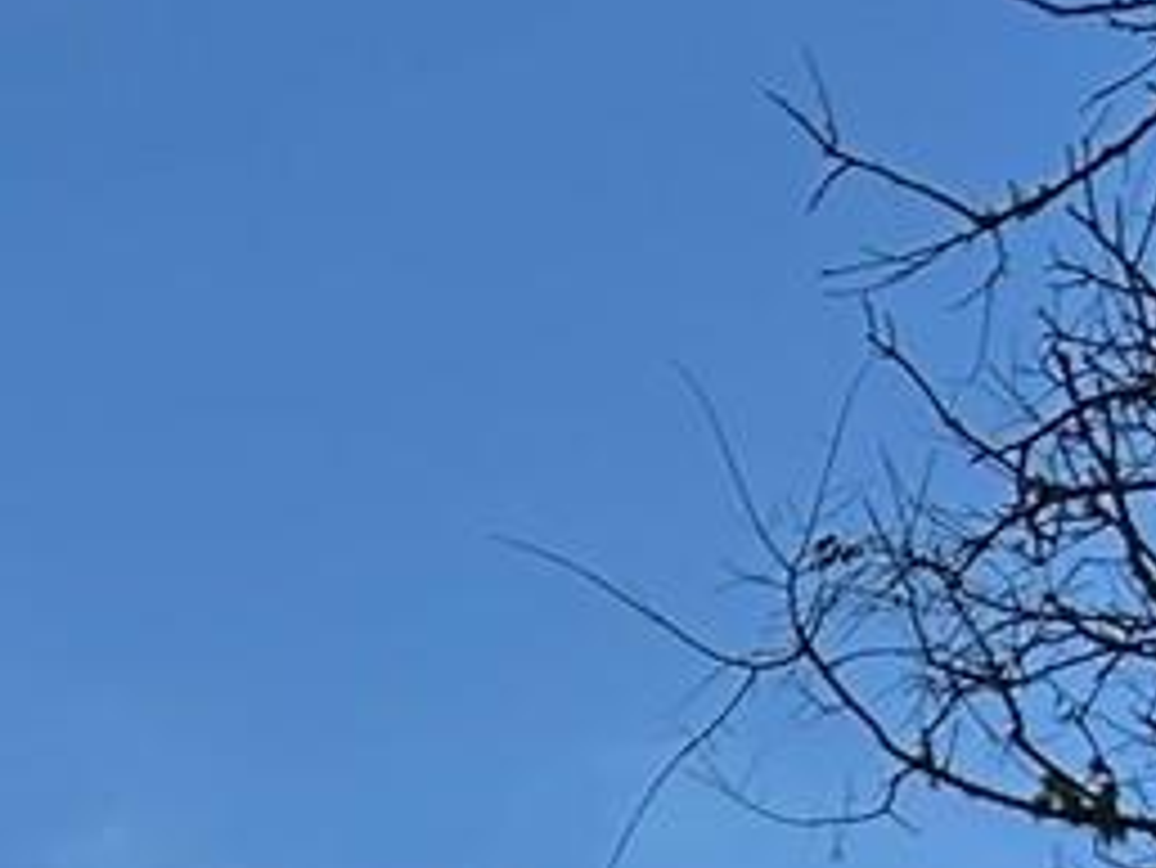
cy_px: 2591
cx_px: -1588
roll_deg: +1.5
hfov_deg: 8.7
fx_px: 6916
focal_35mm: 207
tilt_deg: +1.0
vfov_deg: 6.5
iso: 50
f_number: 1.5
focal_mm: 5.7
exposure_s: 1/12658
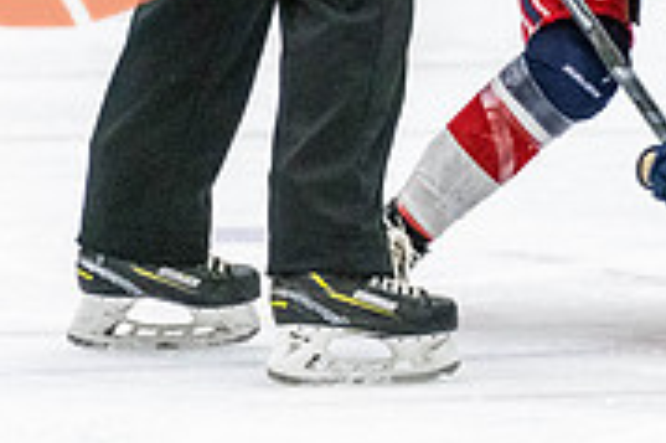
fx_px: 14490
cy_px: -156
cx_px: 654
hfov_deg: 2.6
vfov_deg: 1.7
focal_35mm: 784
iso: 3200
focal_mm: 200
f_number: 2.8
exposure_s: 1/640
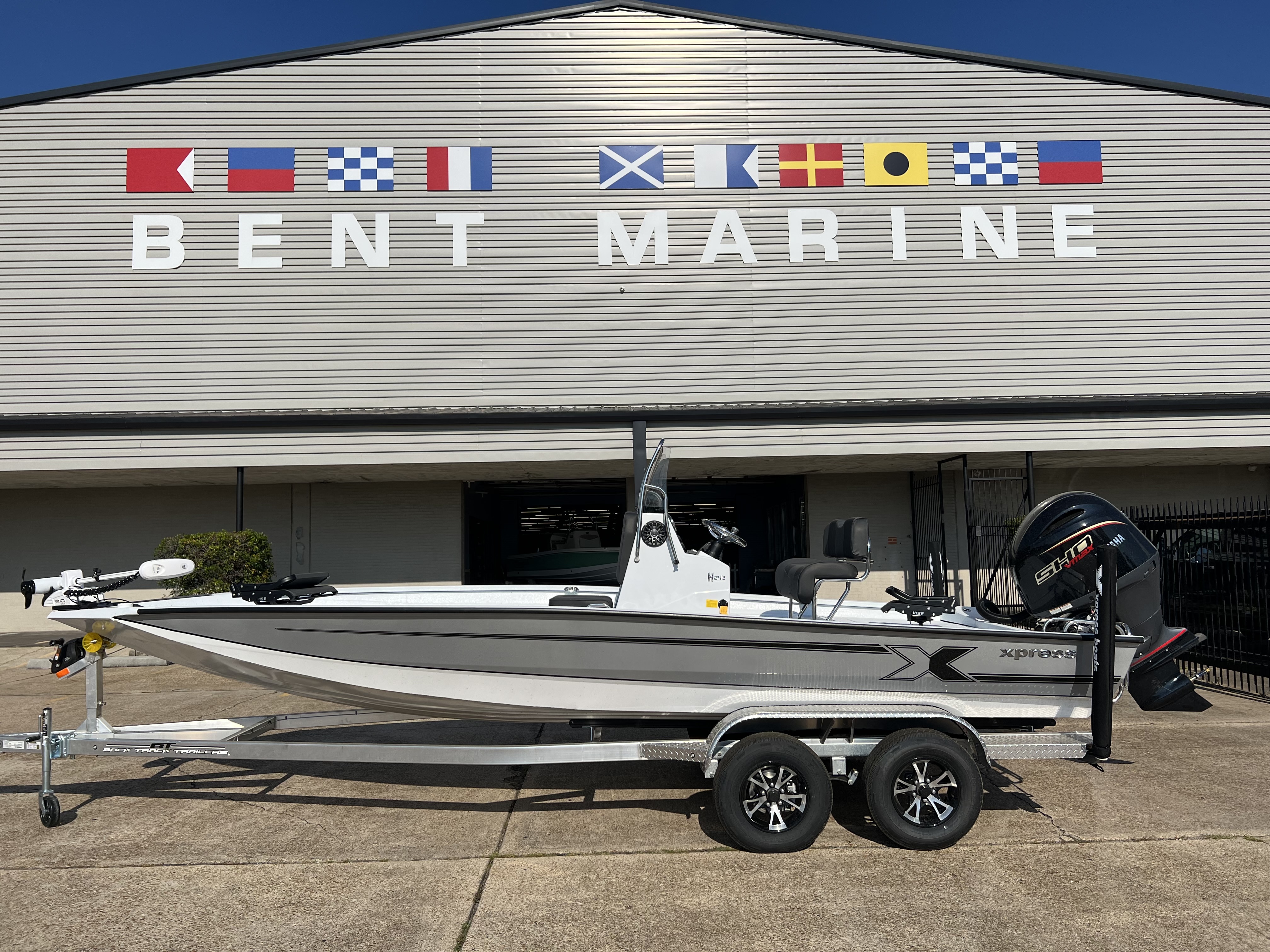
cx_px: 635
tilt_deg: +4.0
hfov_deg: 67.3
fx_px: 954
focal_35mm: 26
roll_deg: +2.5
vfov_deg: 53.1
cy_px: 476
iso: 50
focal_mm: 5.7
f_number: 1.5
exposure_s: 1/6993
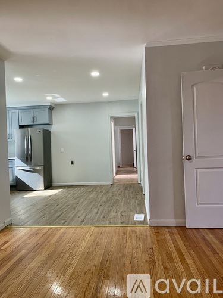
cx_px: 112
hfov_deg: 53.1
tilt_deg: -0.8
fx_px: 223
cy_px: 149
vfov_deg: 67.3
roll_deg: +1.7
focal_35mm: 26
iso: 100
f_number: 1.8
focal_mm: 4.25
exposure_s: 1/104
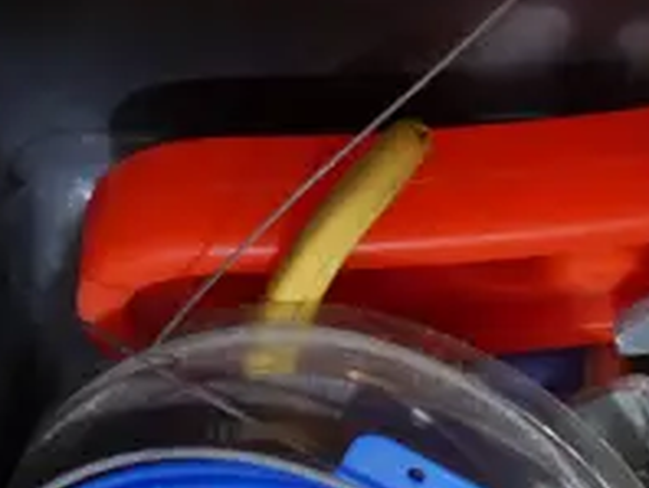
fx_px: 2910
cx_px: 1183
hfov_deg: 11.7
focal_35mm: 155
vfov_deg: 9.6
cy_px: 231
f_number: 3.6
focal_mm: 15
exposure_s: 1/60
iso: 800
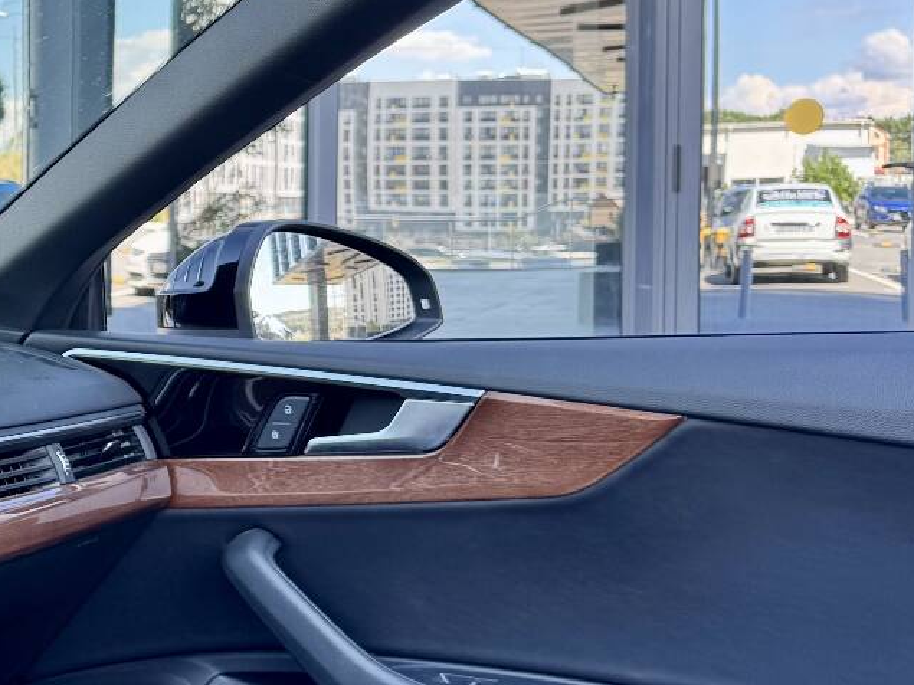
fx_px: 1795
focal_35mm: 68
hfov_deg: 24.3
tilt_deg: -2.3
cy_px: 344
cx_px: -331
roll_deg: +0.9
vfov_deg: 21.6
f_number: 1.78
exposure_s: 1/213
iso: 64
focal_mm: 6.76
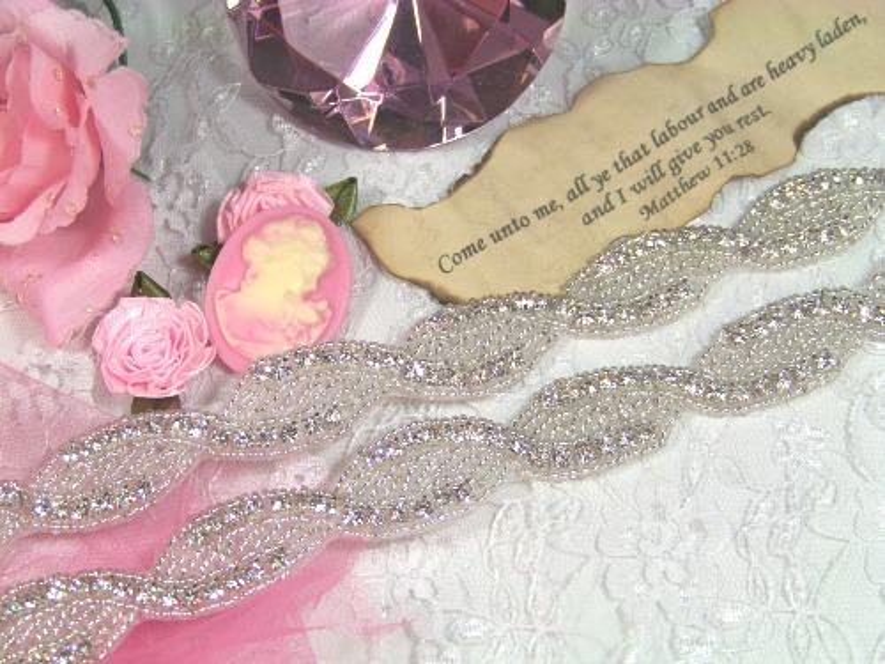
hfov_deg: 25.0
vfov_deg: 18.9
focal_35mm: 78
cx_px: 442
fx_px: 1994
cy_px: 332
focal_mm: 13.2
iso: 70
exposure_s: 1/80
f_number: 3.2
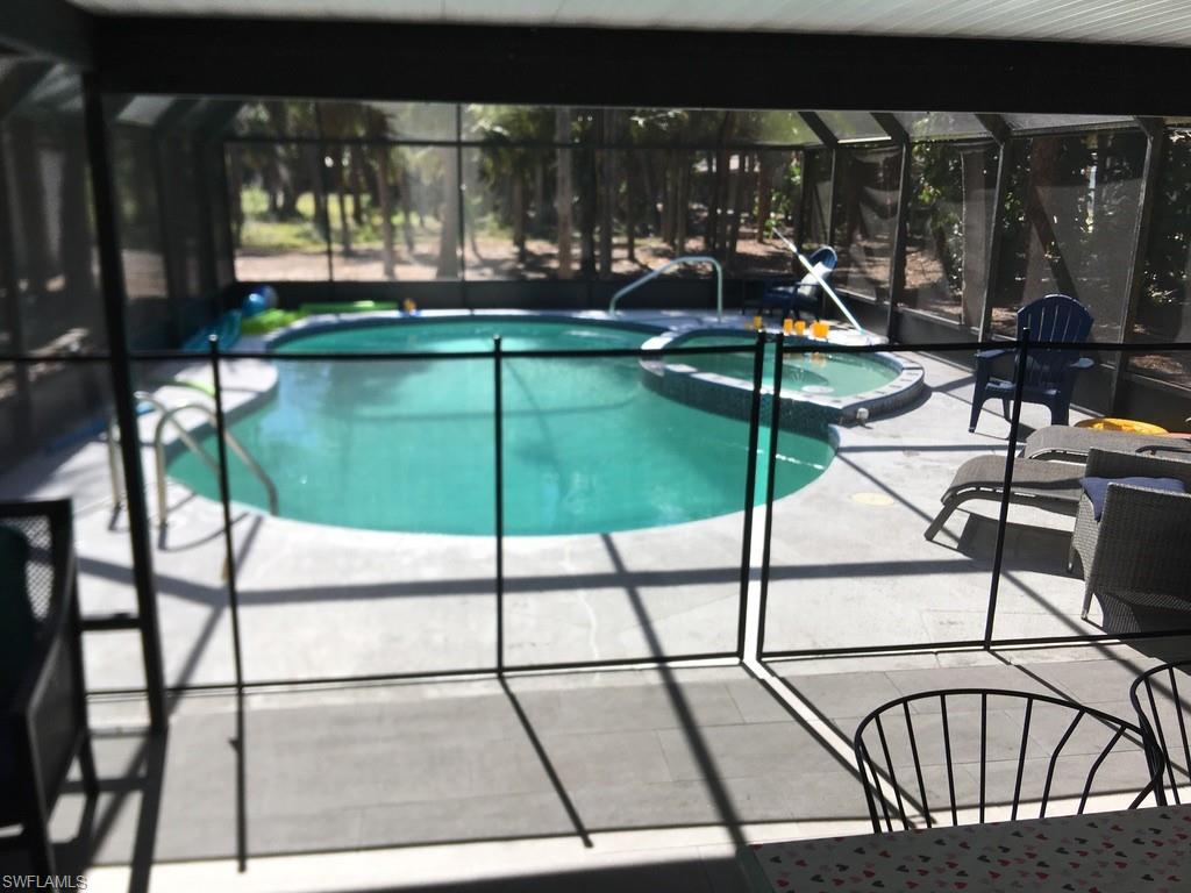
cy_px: 446
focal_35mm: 29
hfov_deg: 61.7
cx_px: 596
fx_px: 998
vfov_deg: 48.2
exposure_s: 1/447
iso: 25
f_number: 2.2
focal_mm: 4.15
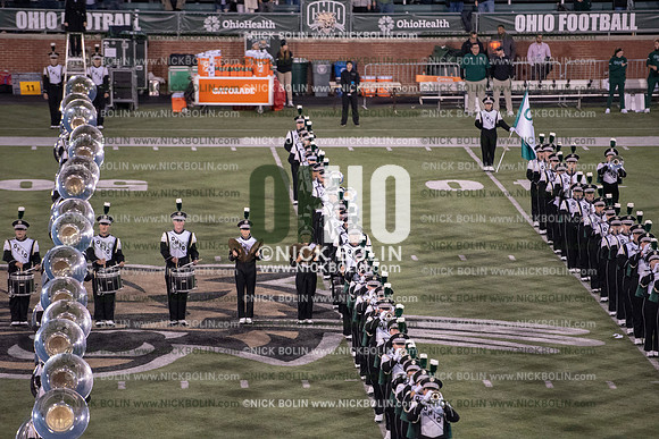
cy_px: 220
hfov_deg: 10.3
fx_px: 3662
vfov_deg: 6.9
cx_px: 330
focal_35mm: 200
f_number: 3.2
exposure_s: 1/1250
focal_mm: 200
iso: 5000
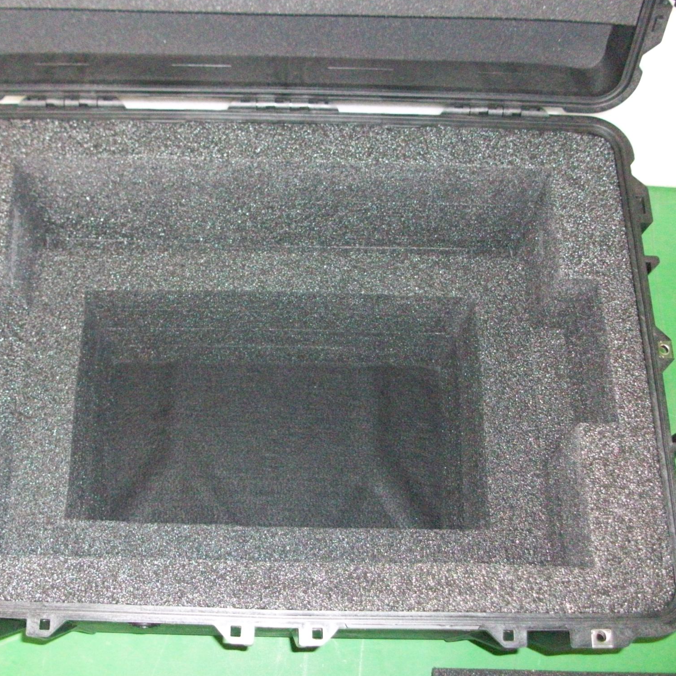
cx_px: 287
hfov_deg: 40.8
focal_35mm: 41
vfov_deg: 40.9
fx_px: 906
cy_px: 332
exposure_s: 1/60
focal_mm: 5.7
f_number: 2.8
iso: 320
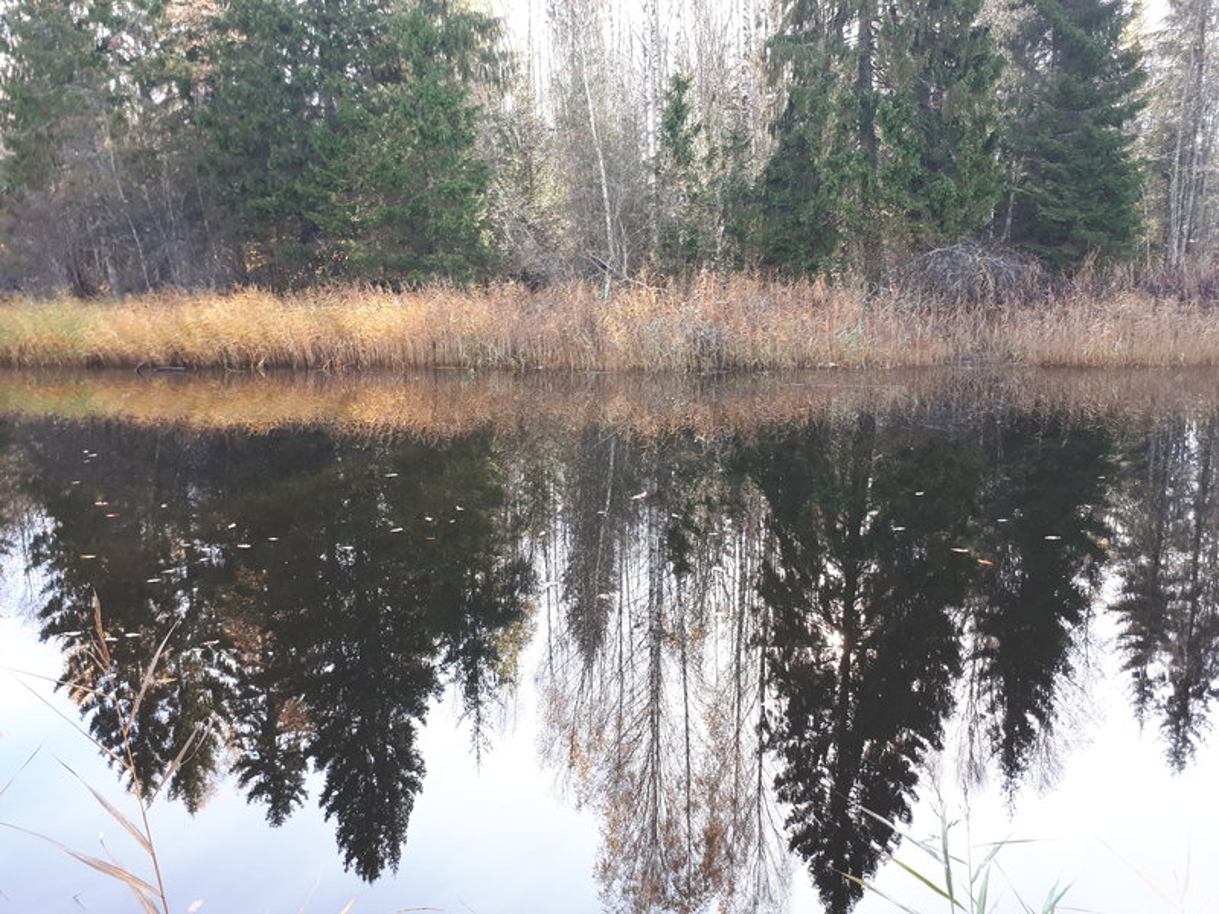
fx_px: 951
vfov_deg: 51.4
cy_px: 457
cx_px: 610
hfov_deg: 65.3
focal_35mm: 27
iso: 80
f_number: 1.9
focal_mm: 3.6
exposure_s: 1/100
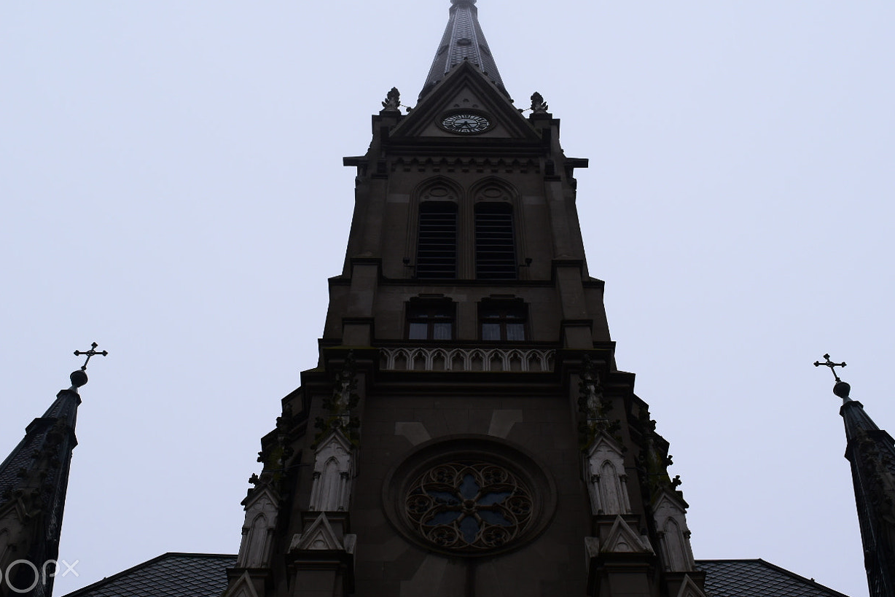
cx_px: 481
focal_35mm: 43
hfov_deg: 45.4
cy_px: 283
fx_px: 1069
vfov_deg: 31.2
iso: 400
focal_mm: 22
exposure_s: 1/320
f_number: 10
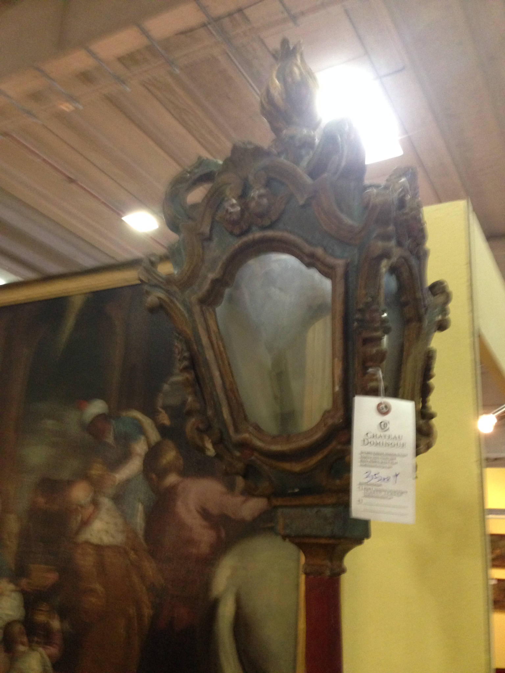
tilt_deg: +19.2
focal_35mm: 33
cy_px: 336
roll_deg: -5.3
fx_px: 642
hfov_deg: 42.9
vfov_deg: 55.4
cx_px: 252
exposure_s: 1/20
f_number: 2.4
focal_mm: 4.12
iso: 320
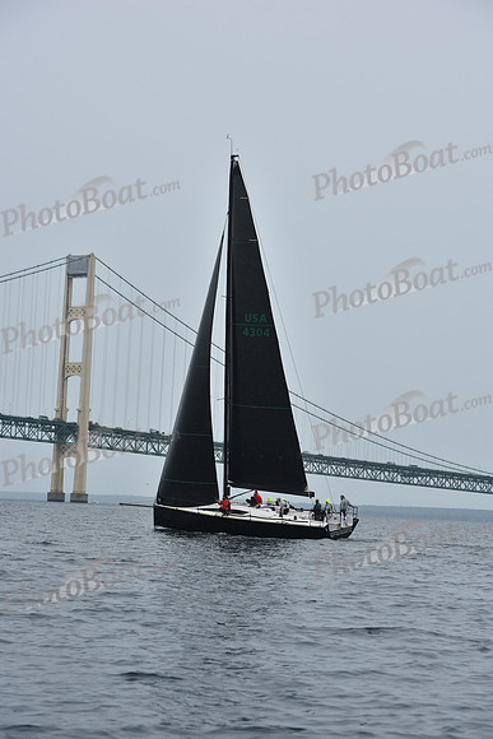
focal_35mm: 98
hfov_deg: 14.0
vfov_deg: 20.8
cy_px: 370
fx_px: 2012
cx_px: 246
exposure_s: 1/800
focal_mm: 98
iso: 250
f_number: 6.3
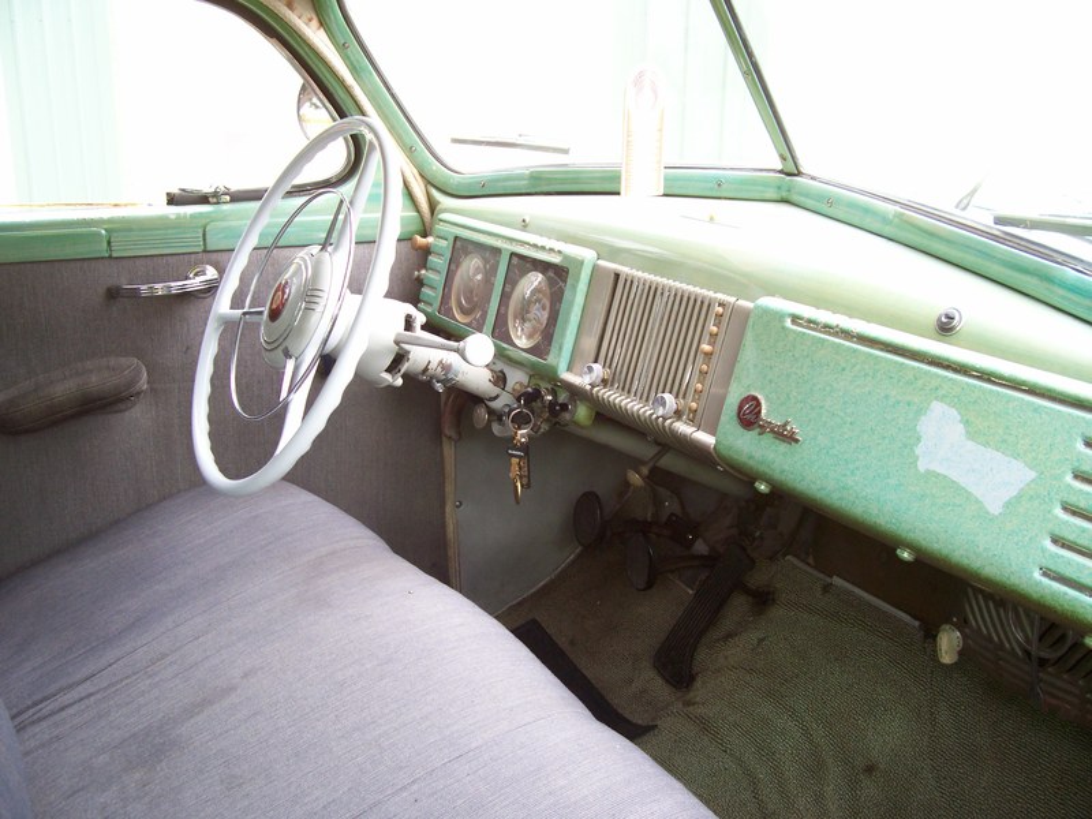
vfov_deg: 41.8
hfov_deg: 54.0
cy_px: 410
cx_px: 546
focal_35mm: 34
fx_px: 1073
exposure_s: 1/85.7
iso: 80
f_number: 2.7
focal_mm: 5.6
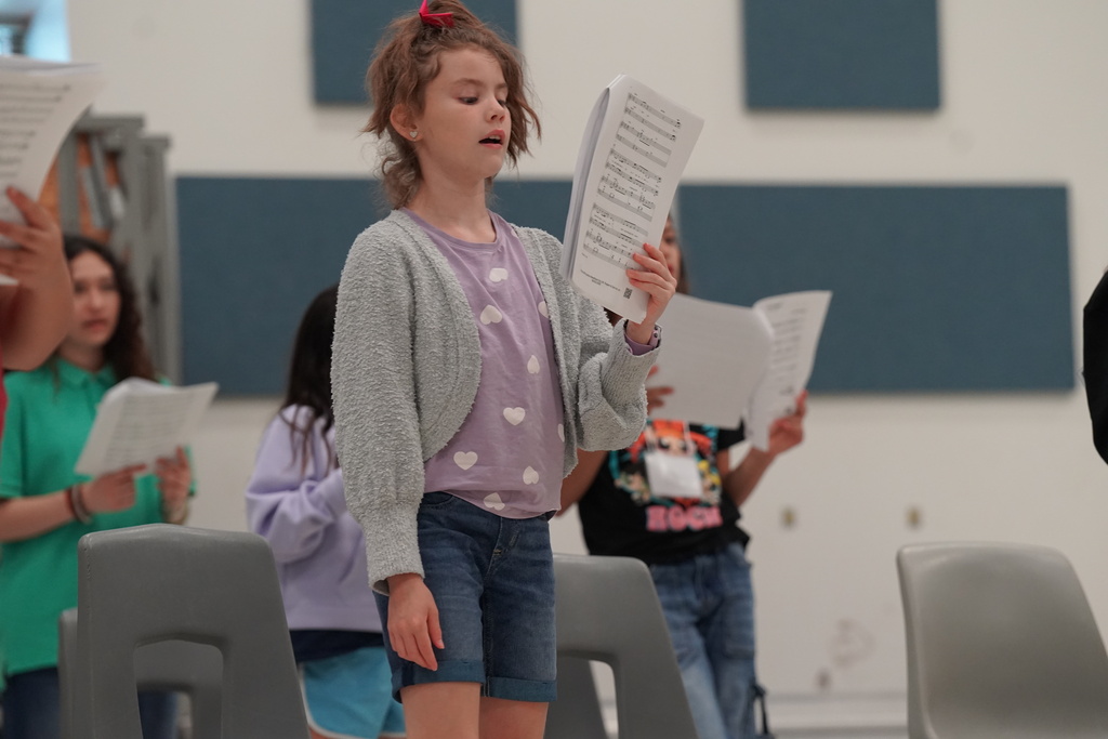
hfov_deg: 14.5
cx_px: 554
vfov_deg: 9.7
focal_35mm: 141
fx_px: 4340
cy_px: 370
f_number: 4
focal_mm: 141
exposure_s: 1/160
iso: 4000
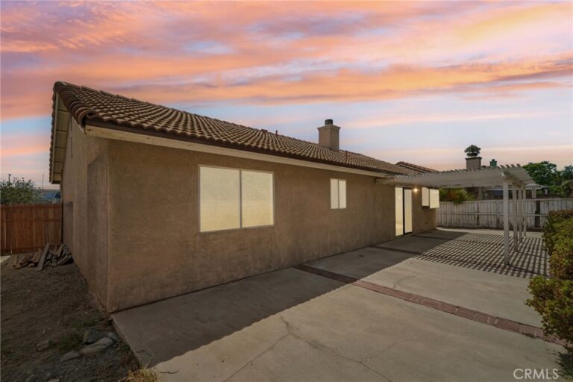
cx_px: 286
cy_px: 191
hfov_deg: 100.4
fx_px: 239
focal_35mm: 15
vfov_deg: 77.3
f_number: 10
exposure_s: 1/160
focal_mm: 15
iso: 100
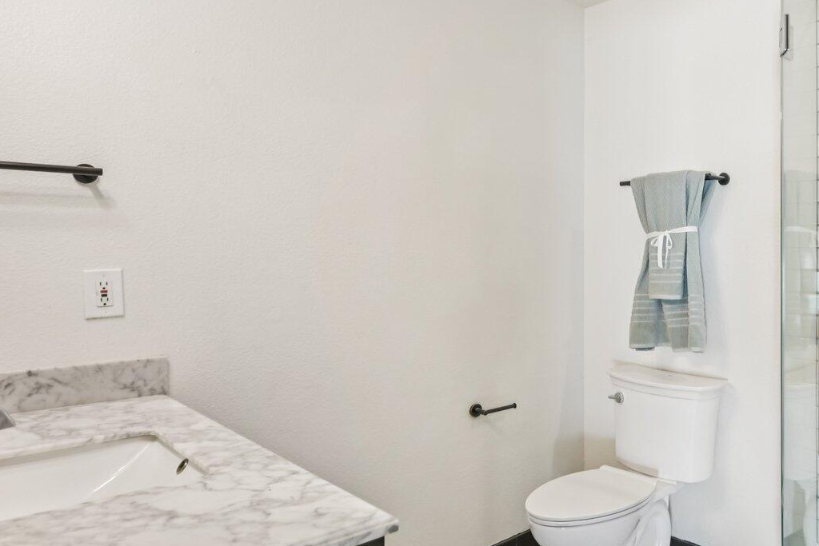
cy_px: 263
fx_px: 637
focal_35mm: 28
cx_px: 650
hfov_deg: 60.4
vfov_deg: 46.4
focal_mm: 14
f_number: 8
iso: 500
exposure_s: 1/25
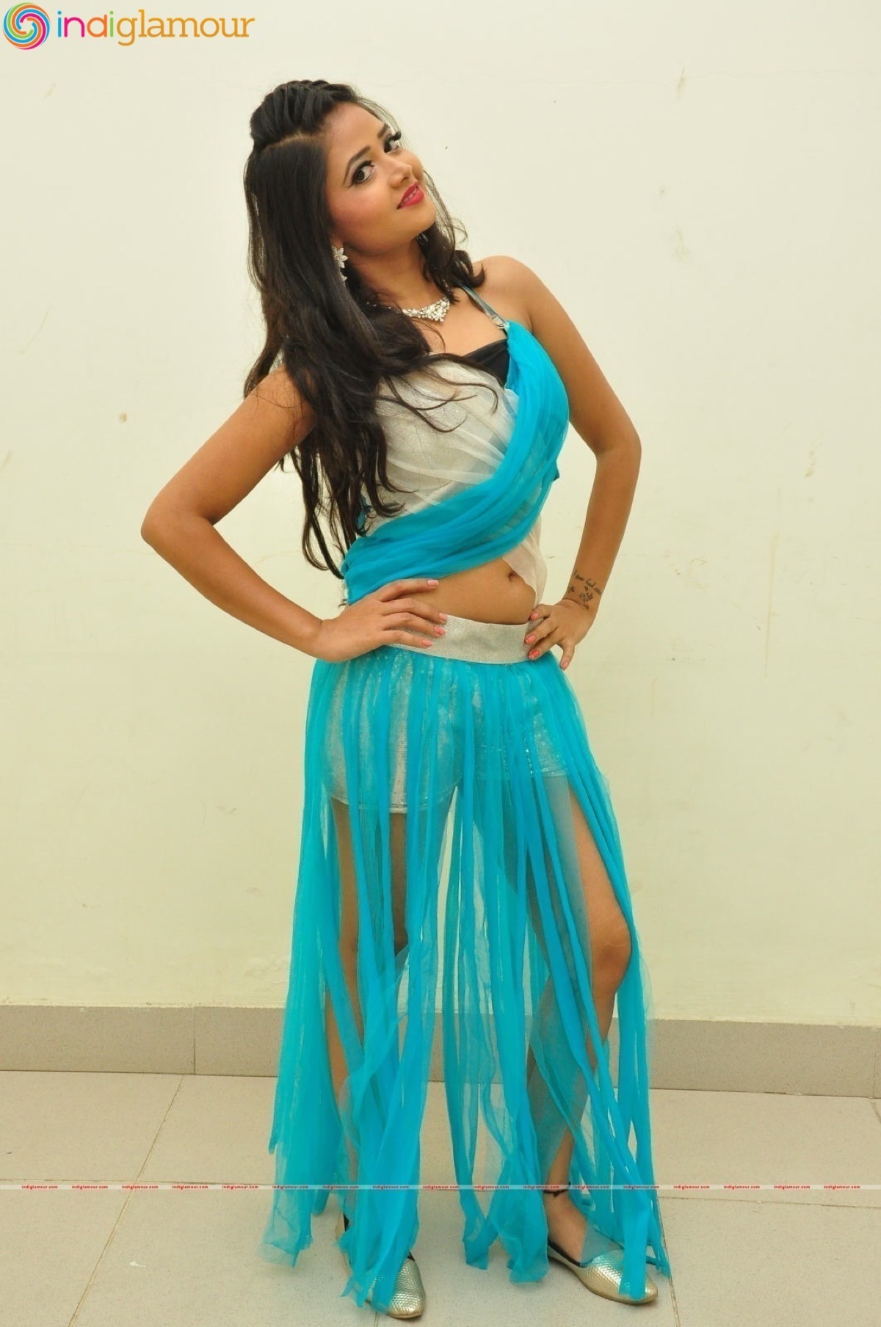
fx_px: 1657
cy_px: 664
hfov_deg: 29.8
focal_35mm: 45
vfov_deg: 43.7
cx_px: 440
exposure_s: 1/125
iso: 1600
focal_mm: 30
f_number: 9
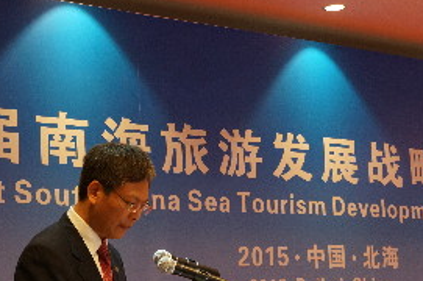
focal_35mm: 97
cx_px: 233
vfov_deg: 14.0
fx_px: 1137
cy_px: 223
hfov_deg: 21.1
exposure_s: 1/60
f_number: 5.6
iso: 1600
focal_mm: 35
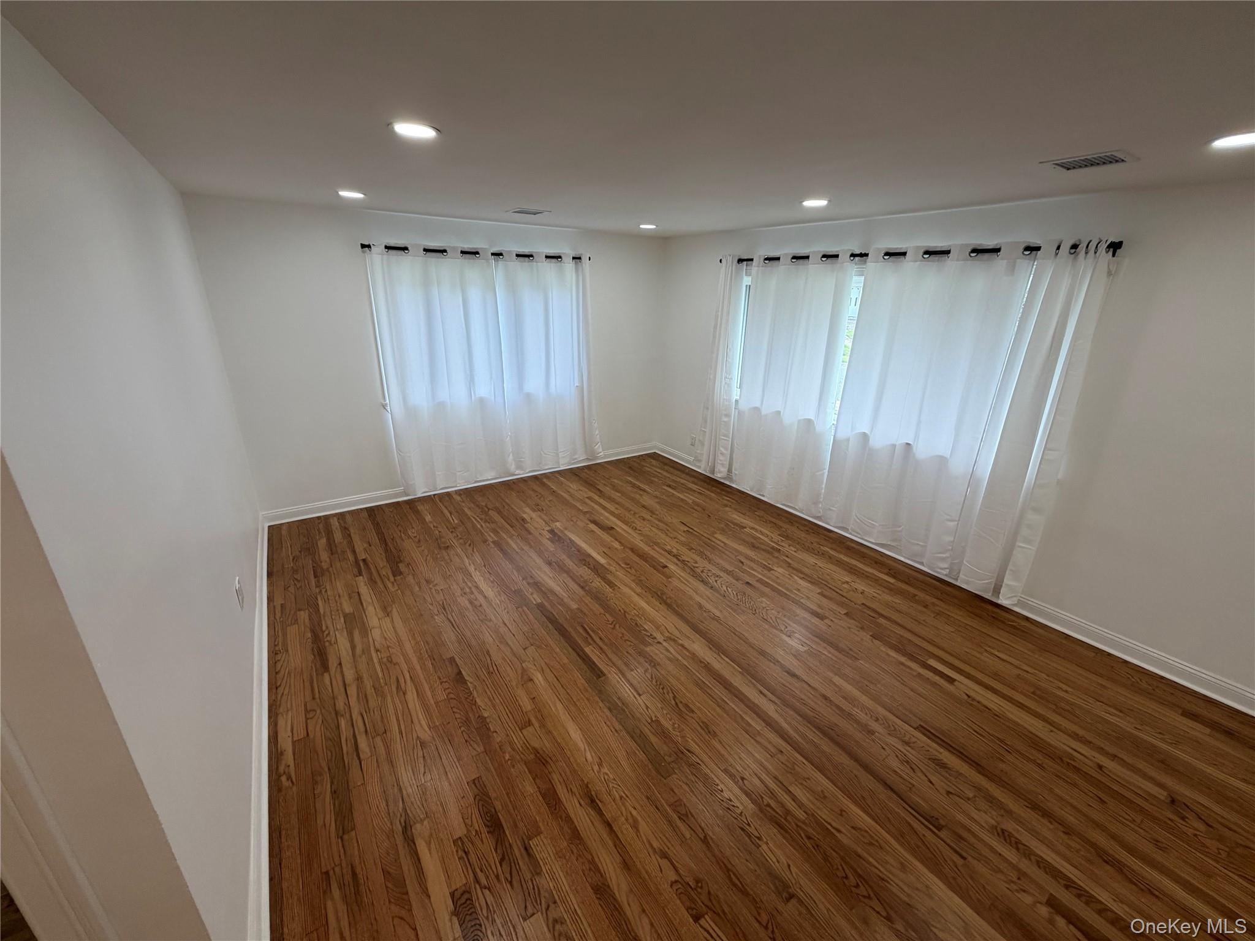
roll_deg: -0.2
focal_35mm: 14
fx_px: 508
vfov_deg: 85.7
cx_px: 628
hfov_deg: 102.1
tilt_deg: -18.4
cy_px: 470
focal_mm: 2.22
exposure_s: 1/120
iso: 100
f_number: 2.2
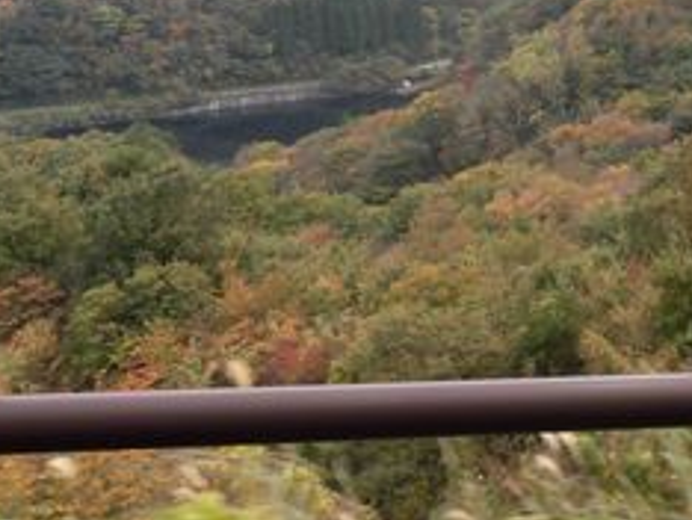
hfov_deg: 27.3
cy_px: 6
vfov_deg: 20.4
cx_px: 532
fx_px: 1401
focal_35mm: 70
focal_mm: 5.81
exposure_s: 1/100
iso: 100
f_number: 3.5
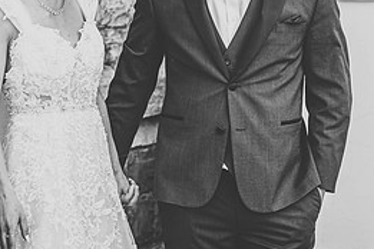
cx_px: 172
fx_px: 1153
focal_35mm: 111
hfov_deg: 18.4
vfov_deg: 12.2
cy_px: 8
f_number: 2.8
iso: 200
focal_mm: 50
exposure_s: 1/400
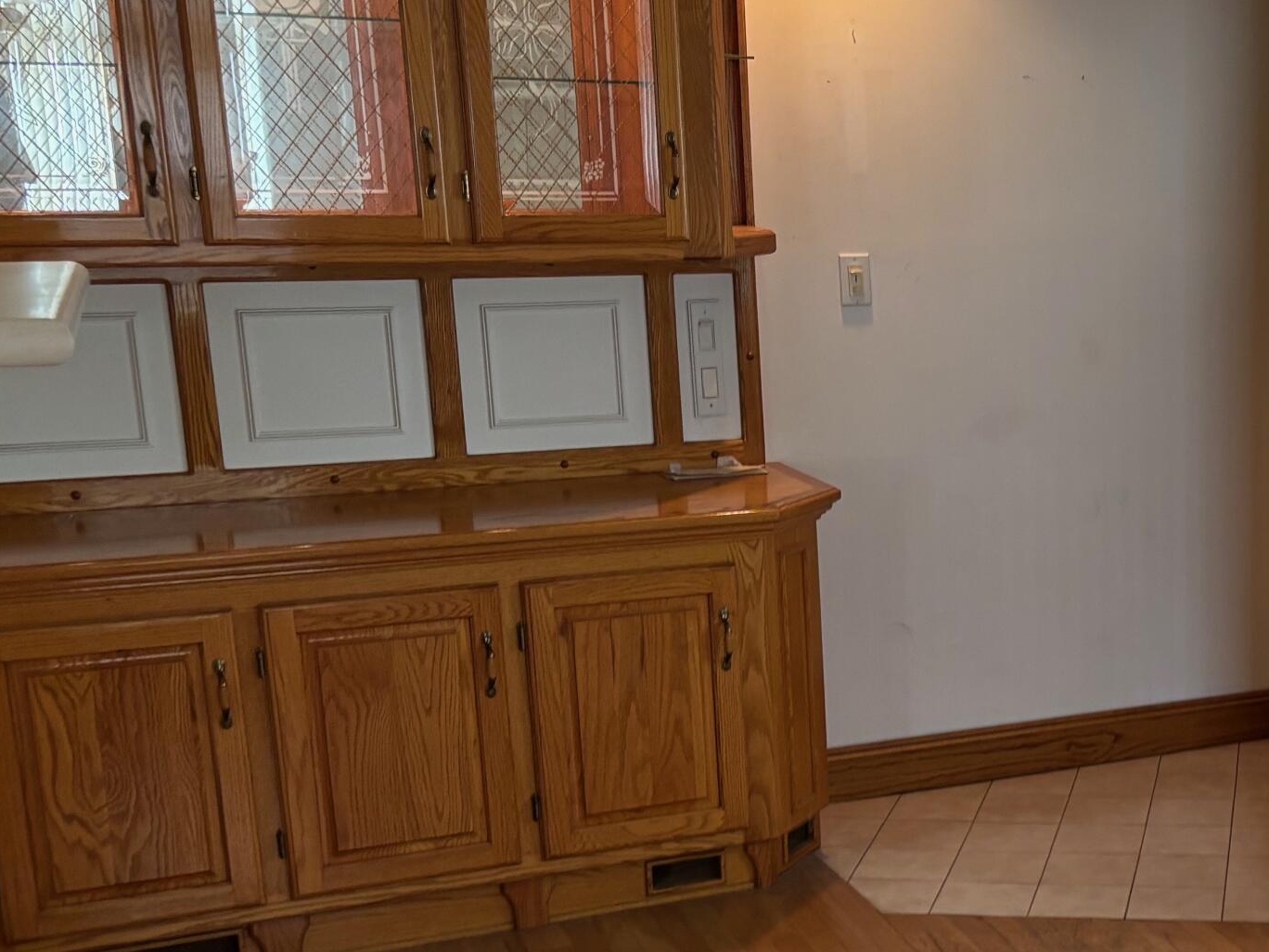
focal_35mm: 57
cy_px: 659
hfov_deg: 30.9
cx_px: 1314
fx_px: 2090
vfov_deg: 25.5
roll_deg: -0.9
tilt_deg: -14.8
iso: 160
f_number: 1.6
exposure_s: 1/60
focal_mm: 5.96
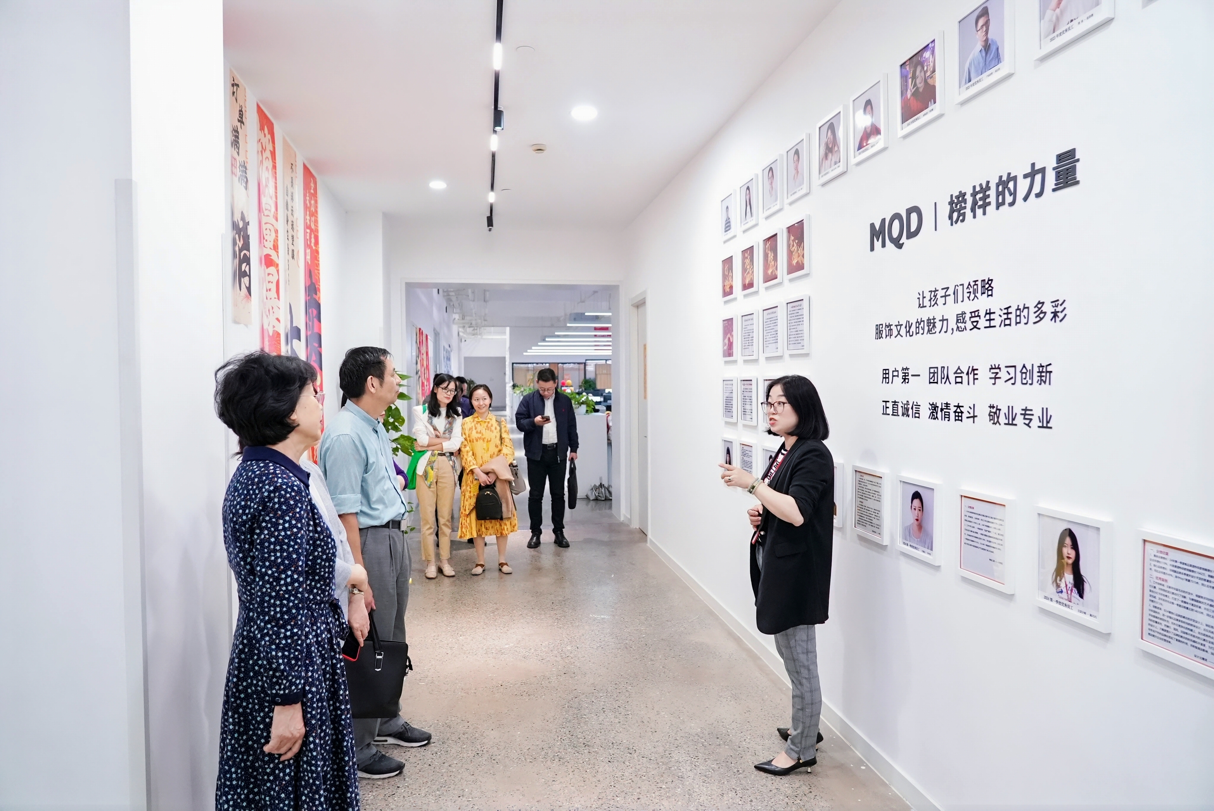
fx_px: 810
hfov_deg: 73.7
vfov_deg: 53.2
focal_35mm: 24
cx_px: 607
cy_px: 406
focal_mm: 24
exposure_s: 1/200
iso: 6400
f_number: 4
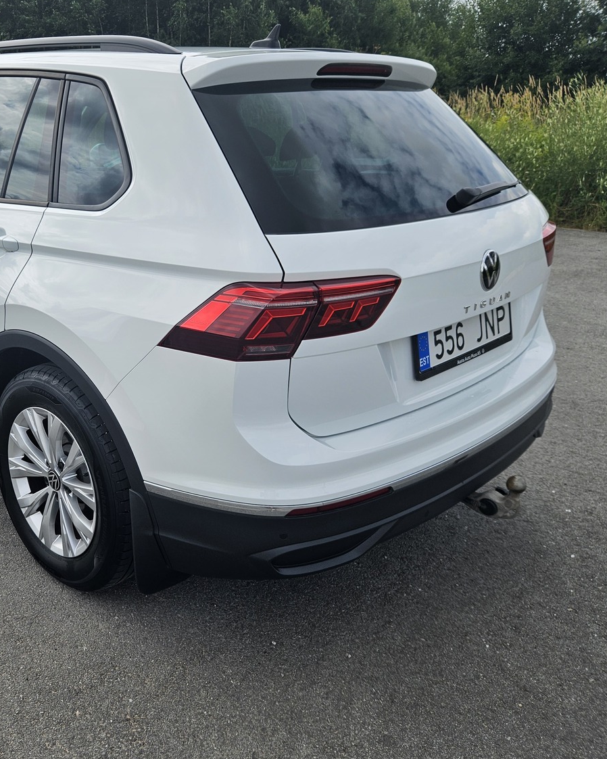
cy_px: 356
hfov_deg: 43.9
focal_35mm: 32
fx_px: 718
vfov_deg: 55.6
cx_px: 132
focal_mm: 5.4
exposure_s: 1/1593
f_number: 1.8
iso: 25
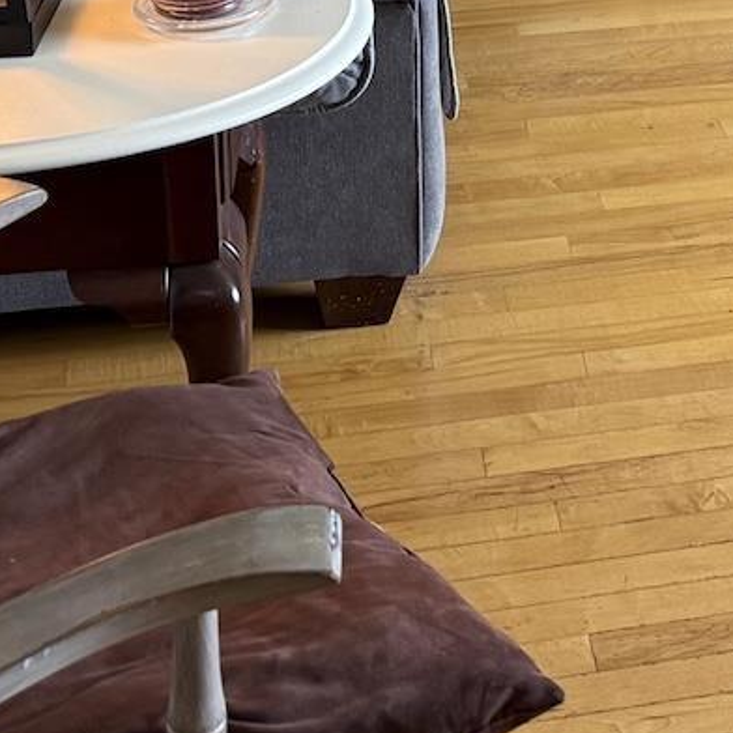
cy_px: -286
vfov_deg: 15.7
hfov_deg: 16.0
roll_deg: -1.6
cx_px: 909
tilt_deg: -16.8
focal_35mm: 104
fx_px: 2492
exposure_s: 1/60
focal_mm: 6.76
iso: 200
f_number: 1.78
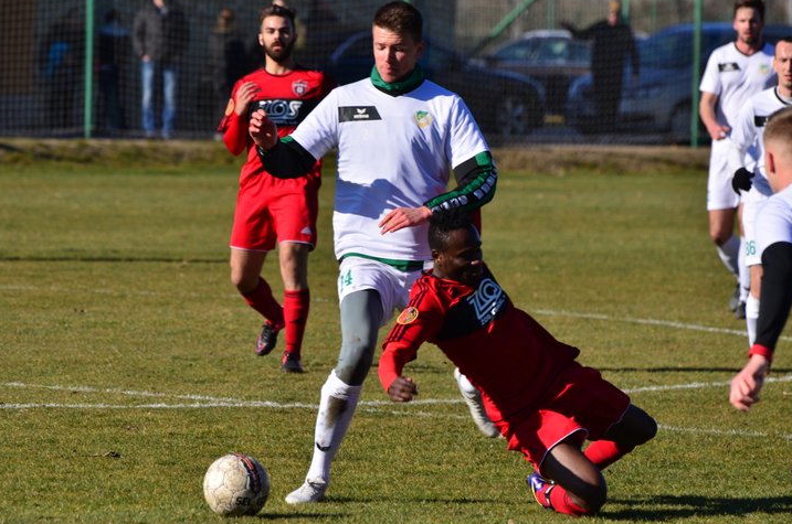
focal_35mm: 368
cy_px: 277
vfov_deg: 3.7
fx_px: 8080
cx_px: 413
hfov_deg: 5.6
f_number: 6.3
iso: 100
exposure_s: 1/640
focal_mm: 220
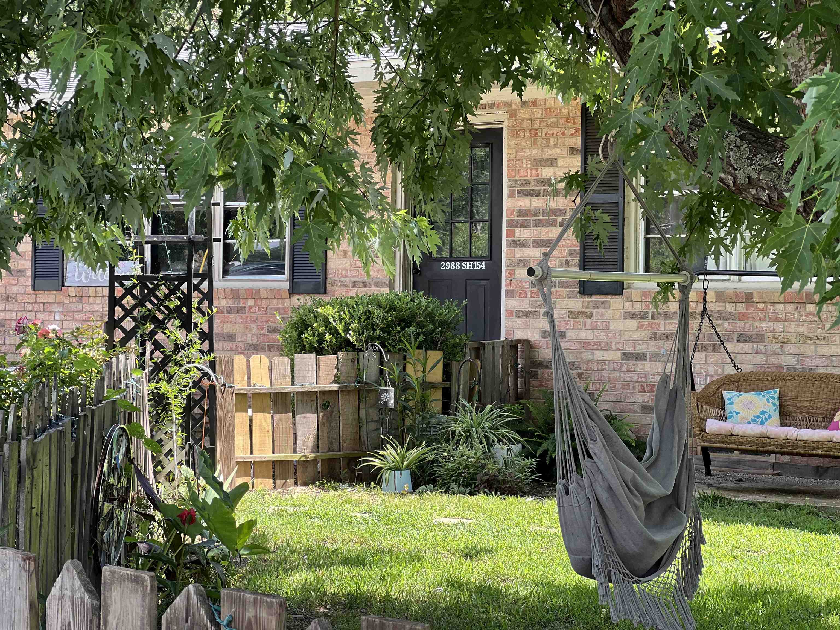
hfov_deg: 25.3
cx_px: 420
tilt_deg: +0.6
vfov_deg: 19.1
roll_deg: -1.2
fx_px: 1869
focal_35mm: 77
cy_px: 315
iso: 40
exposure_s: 1/121
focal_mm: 9
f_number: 2.8
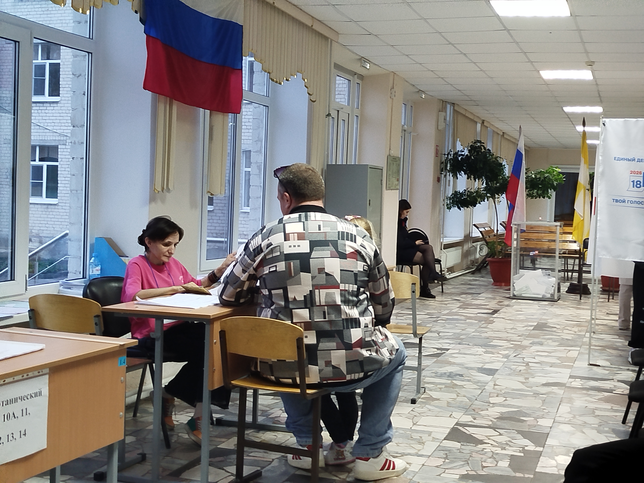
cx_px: 322
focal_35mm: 48
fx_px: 893
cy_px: 242
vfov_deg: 30.3
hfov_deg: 39.7
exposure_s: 1/33
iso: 640
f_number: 1.7
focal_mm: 5.31
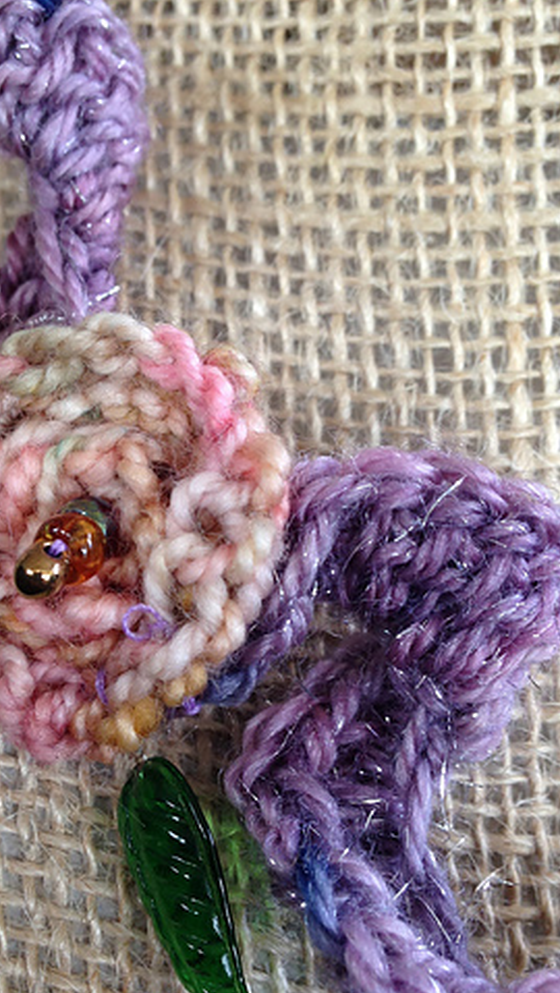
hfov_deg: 24.8
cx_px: 185
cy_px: 549
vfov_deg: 42.8
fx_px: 1265
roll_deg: -2.7
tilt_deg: -19.8
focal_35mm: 48
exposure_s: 1/30
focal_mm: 4.12
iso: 50
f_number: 2.4
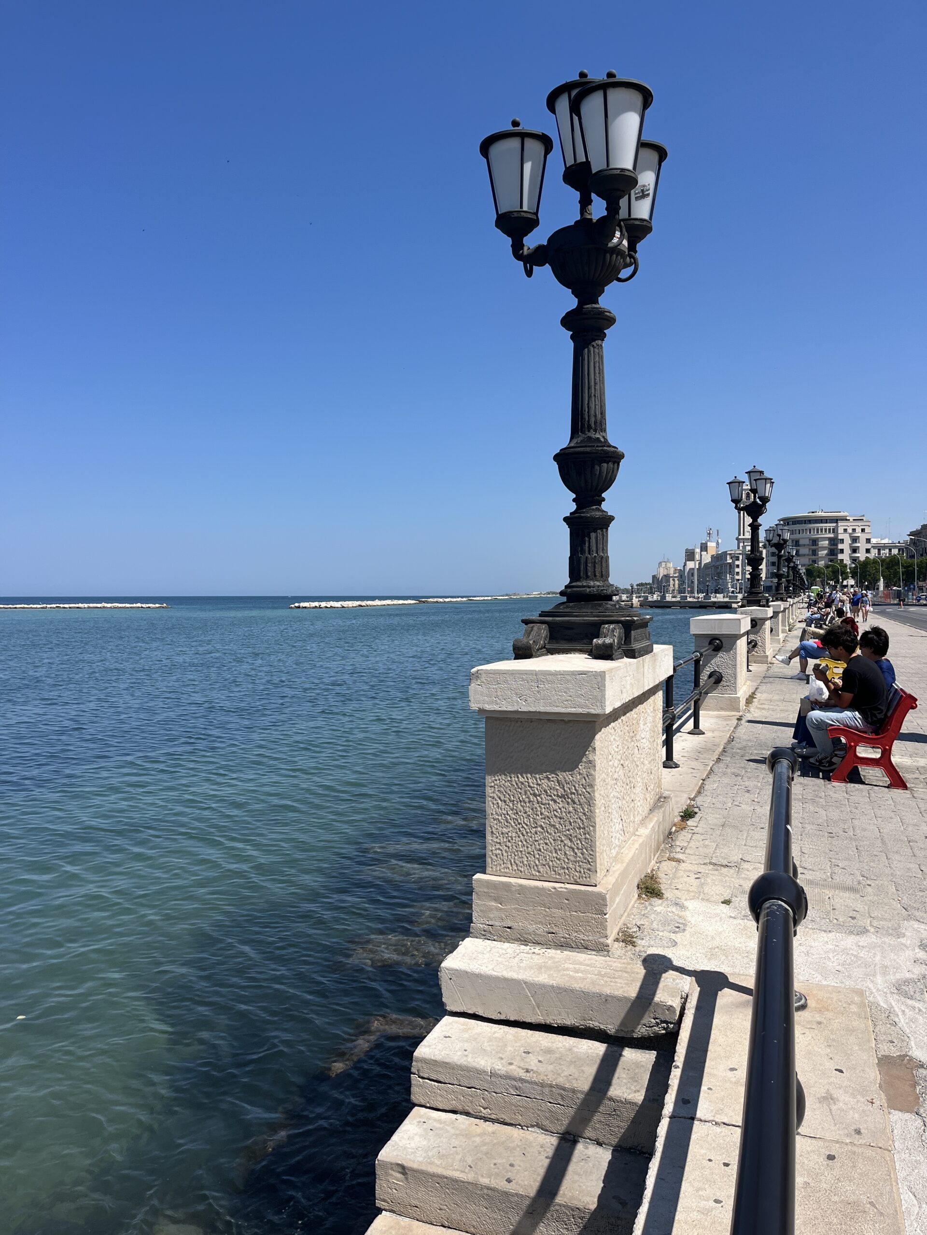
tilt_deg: -3.5
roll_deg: -0.5
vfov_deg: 67.3
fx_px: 928
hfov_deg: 53.1
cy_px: 618
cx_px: 464
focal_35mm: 26
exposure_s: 1/5556
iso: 50
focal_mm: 5.1
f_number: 1.6
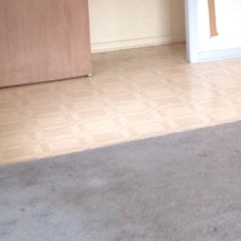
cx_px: 367
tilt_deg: -9.2
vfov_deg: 16.3
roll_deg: +0.4
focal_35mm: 103
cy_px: -32
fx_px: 811
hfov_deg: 15.5
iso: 100
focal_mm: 4.12
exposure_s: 1/20
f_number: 2.4
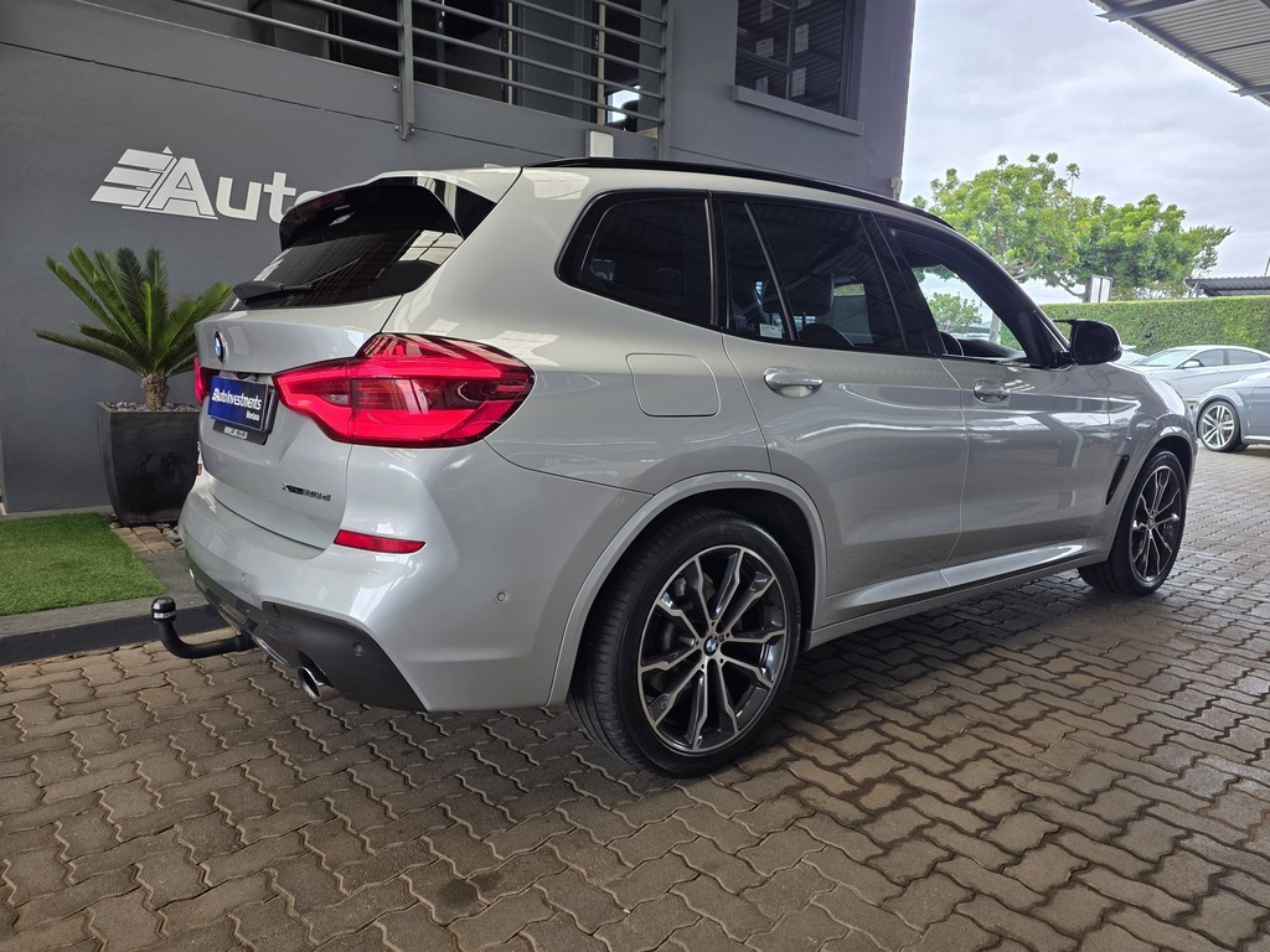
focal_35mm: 23
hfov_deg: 73.9
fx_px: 844
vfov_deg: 58.9
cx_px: 635
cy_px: 476
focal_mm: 6.25
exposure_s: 1/100
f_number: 1.7
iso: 160
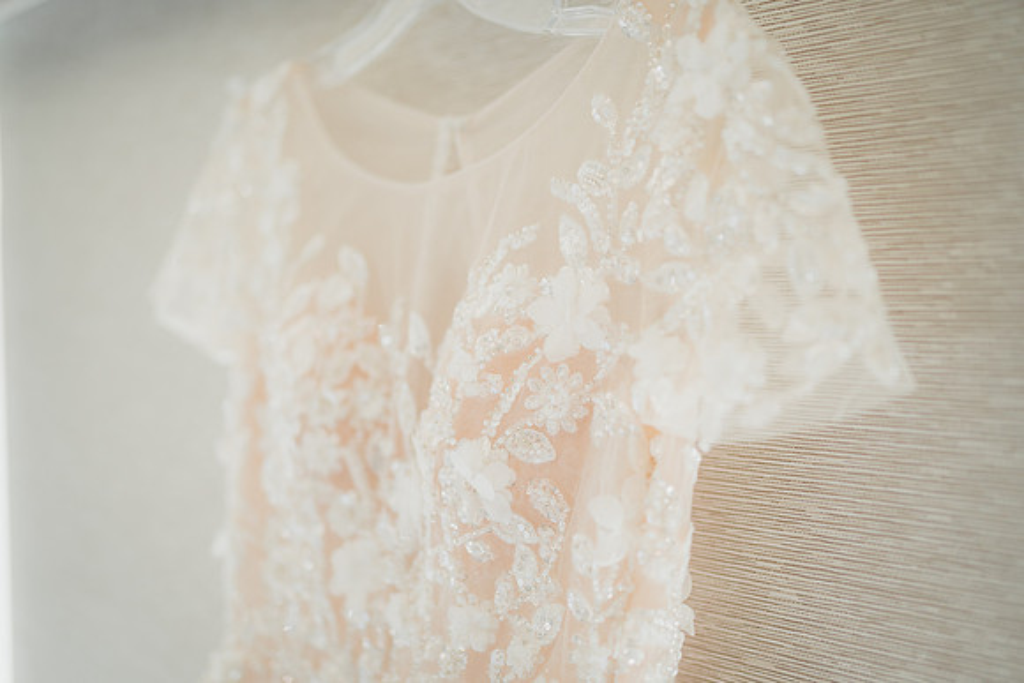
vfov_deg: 37.6
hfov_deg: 54.0
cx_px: 512
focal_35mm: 35
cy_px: 342
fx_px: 1005
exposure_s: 1/250
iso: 250
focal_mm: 35
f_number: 1.4
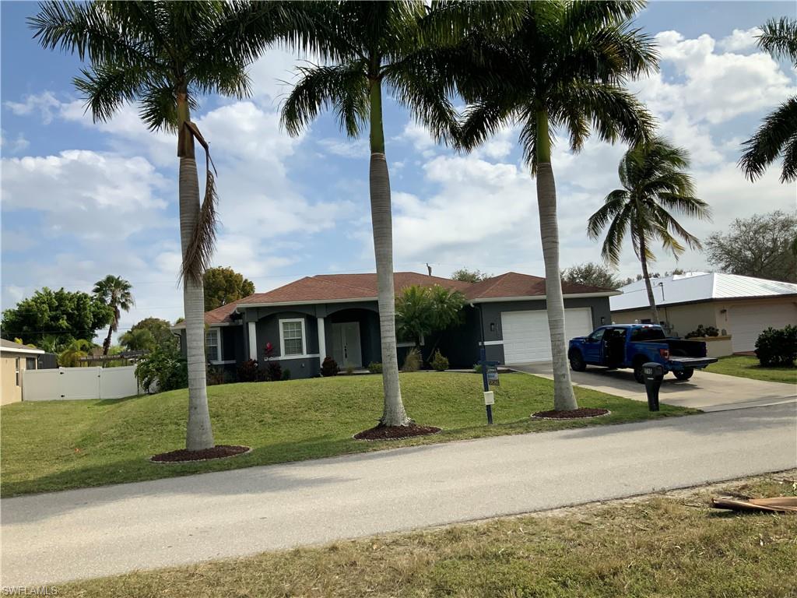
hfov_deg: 61.7
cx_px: 398
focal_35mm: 29
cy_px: 299
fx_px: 668
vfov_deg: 48.2
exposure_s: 1/4405
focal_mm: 3
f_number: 1.8
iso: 20
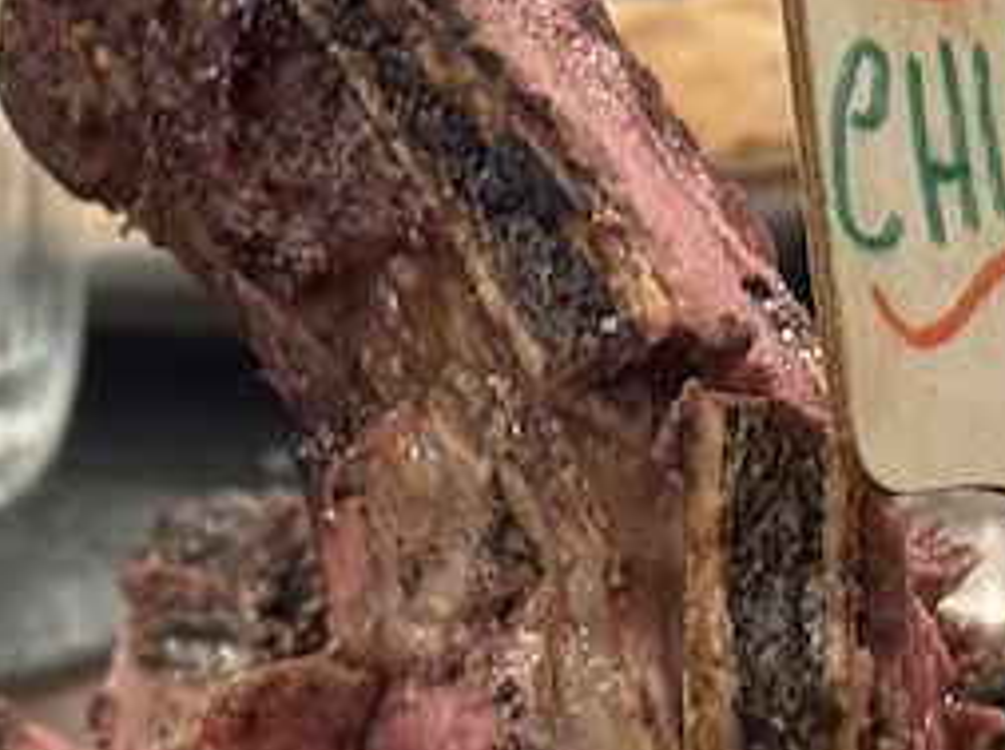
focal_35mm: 228
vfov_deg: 6.4
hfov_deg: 8.6
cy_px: 1171
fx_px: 6610
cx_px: 1096
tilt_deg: -22.1
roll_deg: +1.2
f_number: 1.78
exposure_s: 1/25
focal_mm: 6.76
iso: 640
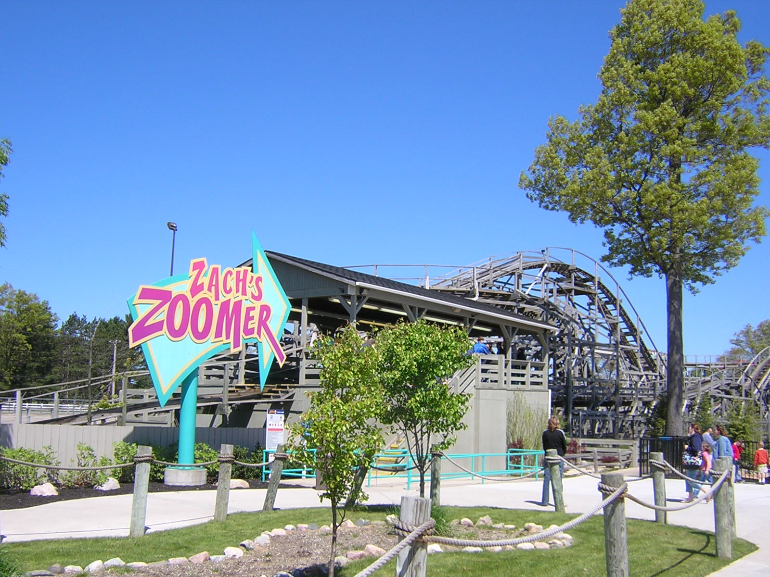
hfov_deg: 51.4
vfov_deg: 39.7
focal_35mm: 36
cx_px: 385
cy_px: 288
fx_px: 801
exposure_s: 1/278
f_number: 5.2
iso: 100
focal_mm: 4.7
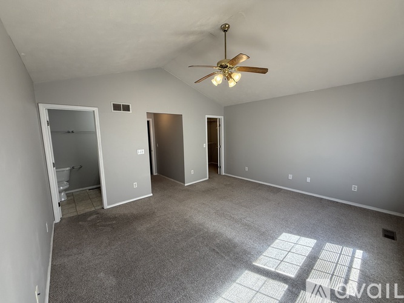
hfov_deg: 102.1
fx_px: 163
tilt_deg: -6.6
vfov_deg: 85.7
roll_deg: +1.6
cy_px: 152
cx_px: 202
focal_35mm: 14
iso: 100
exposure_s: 1/120
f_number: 2.2
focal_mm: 2.22
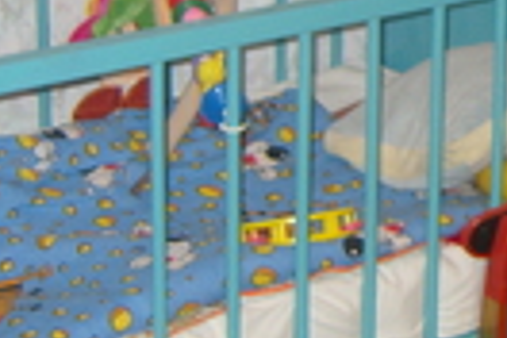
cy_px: -79
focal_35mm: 152
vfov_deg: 8.9
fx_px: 2140
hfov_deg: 13.1
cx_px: 649
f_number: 2.8
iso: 116
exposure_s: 1/30
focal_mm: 7.4
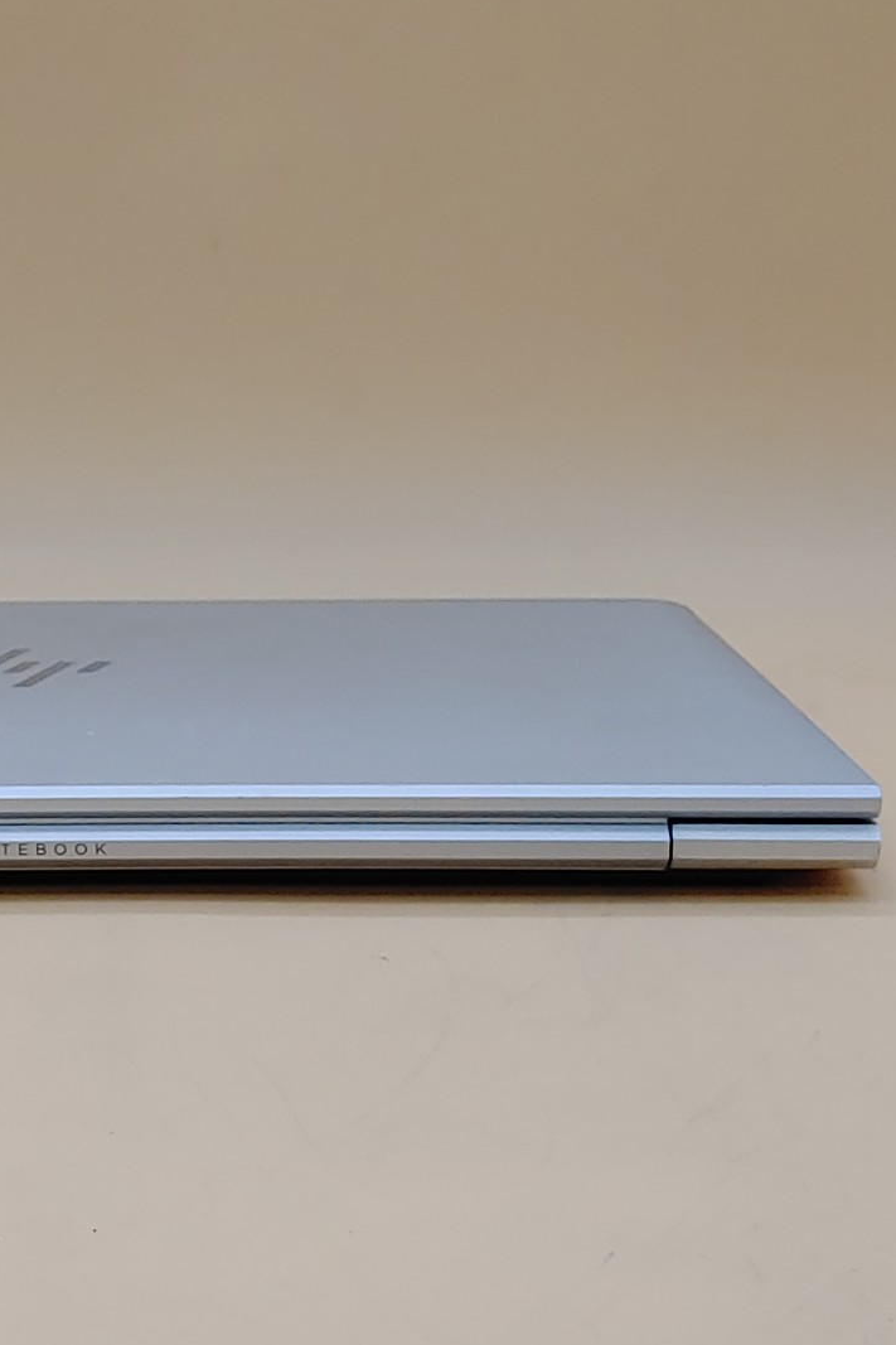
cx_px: 37
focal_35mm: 80
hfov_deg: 16.8
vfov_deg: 25.4
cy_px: 673
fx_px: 2987
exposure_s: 1/200
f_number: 1.8
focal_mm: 4.36
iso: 50
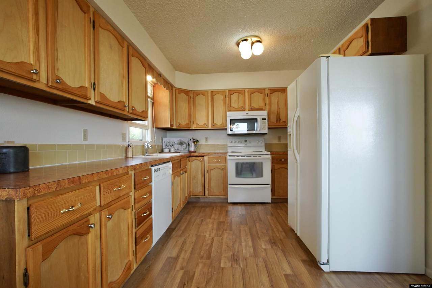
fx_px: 192
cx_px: 216
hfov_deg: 96.8
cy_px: 144
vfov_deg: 73.7
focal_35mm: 16
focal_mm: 11
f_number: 4
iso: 500
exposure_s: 1/160
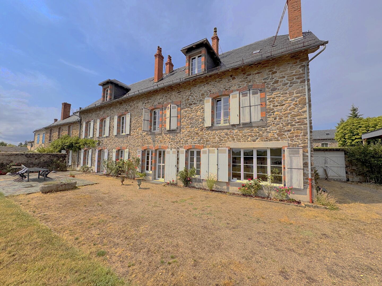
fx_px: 154
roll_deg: -1.1
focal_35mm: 14
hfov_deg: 102.1
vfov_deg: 85.7
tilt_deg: +6.1
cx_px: 191
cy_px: 143
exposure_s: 1/2874
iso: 50
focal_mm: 2.22
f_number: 2.2
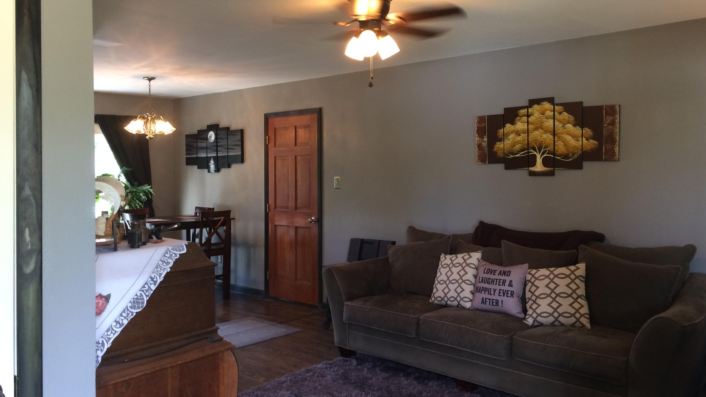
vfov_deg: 36.6
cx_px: 355
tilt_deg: +0.0
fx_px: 599
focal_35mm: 32
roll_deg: +2.2
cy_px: 171
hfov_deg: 61.0
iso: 100
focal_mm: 4.15
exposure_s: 1/30
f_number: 2.2
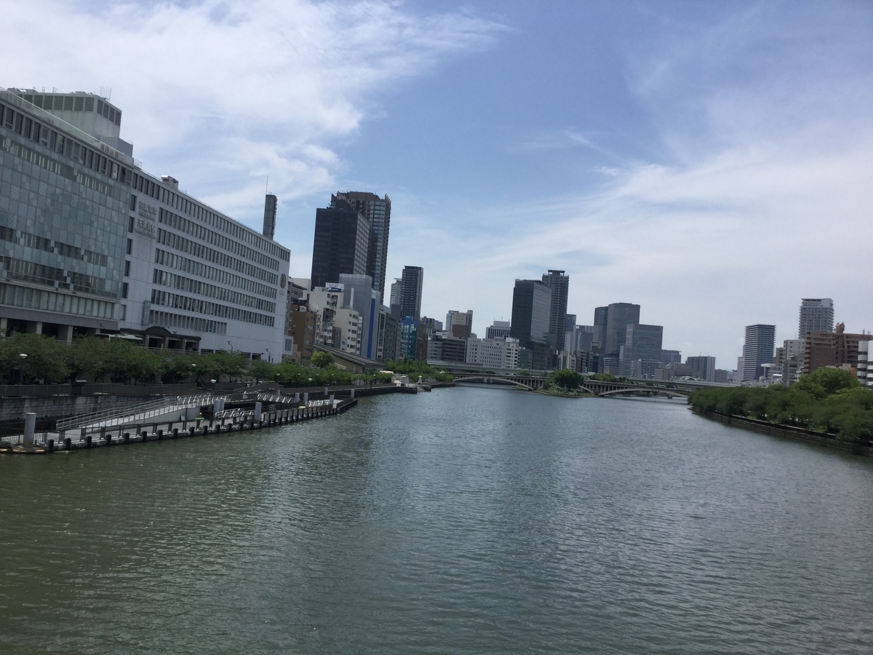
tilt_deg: +1.8
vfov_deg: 45.4
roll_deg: -3.8
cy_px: 328
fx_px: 782
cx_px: 436
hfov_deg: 58.4
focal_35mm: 31
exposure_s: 1/2551
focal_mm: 3.3
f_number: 2.4
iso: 25
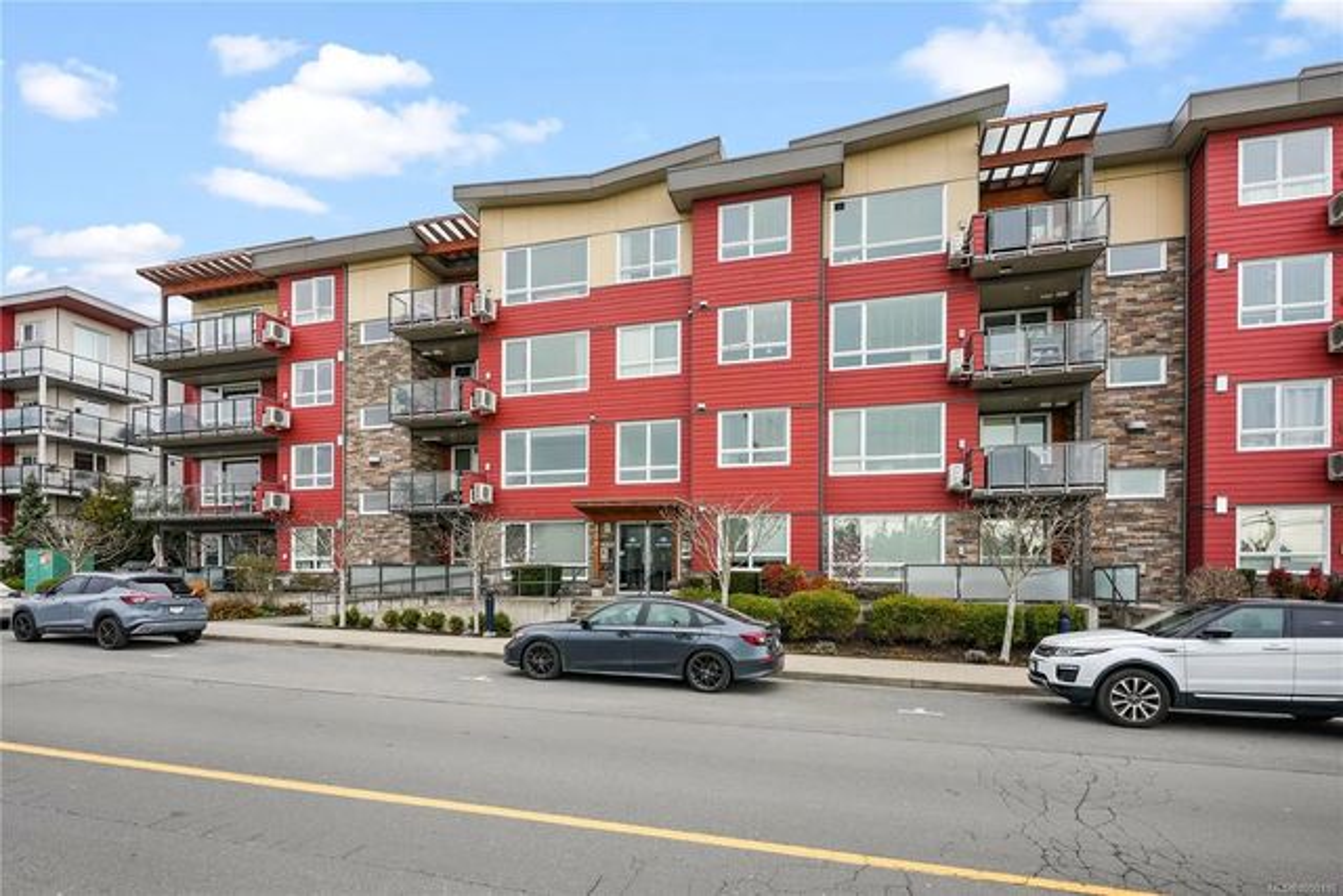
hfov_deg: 96.7
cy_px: 448
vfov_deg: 73.8
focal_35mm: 16
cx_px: 672
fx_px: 597
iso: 50
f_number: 4
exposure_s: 1/125
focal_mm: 16
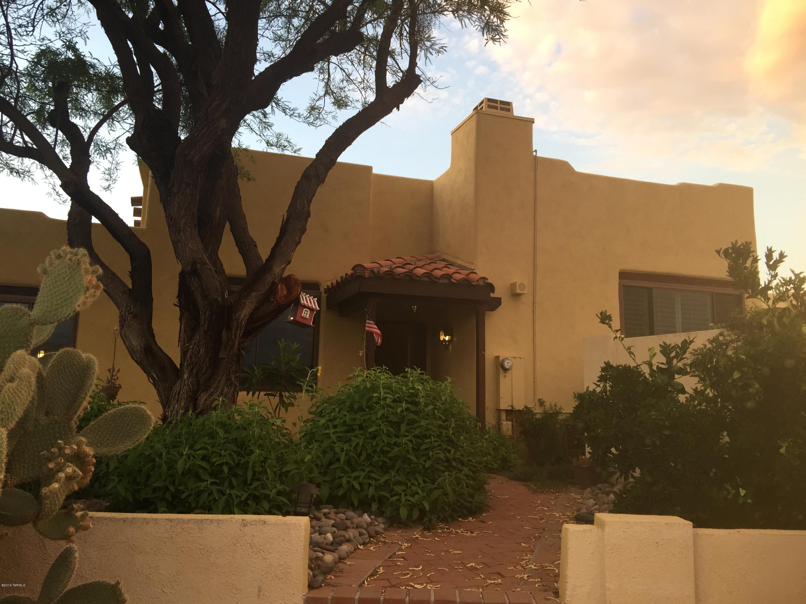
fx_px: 675
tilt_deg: +10.1
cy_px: 302
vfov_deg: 48.2
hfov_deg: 61.7
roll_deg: -1.5
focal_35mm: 29
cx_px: 403
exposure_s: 1/120
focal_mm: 4.15
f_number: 2.2
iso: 50
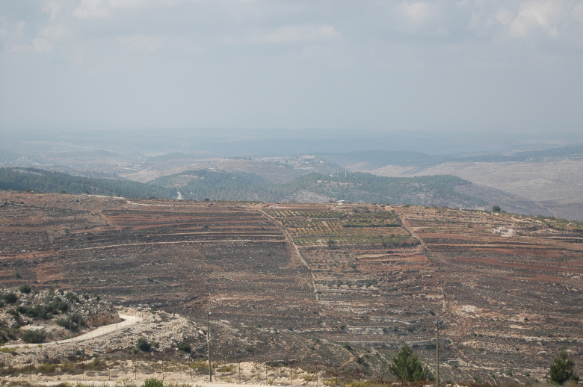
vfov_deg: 16.5
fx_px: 1334
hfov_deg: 24.6
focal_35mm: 82
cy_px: 194
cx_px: 292
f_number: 4.8
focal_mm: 55
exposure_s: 1/1600
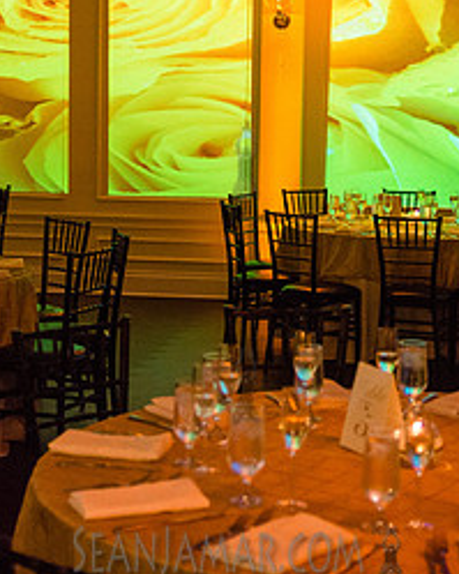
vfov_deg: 24.2
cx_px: 244
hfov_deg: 19.6
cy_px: 160
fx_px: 1325
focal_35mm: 78
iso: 4000
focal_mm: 35
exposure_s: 1/400
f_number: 2
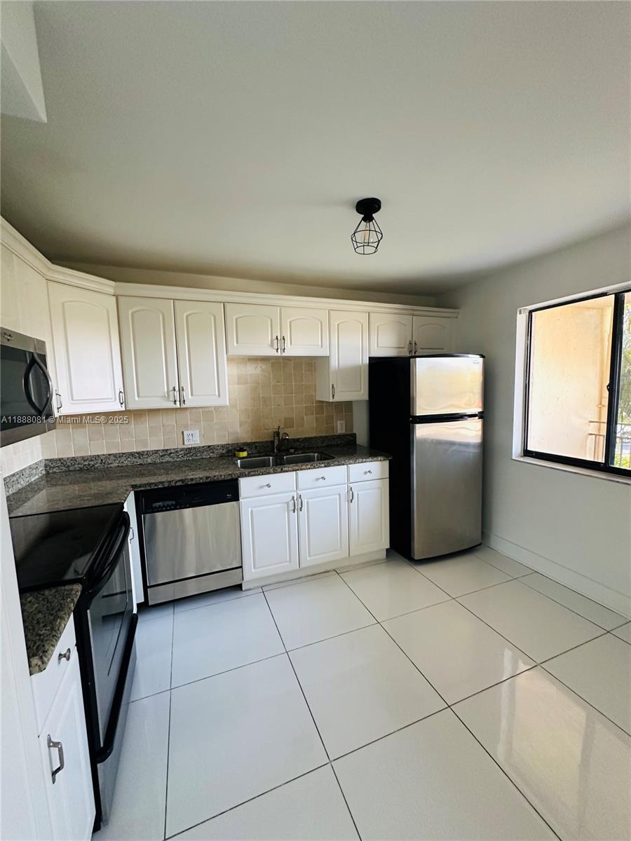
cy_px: 420
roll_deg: +0.5
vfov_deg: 102.1
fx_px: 340
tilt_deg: -4.5
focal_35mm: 14
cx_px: 316
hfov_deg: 85.7
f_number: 2.2
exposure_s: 1/60
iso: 320
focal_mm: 2.22
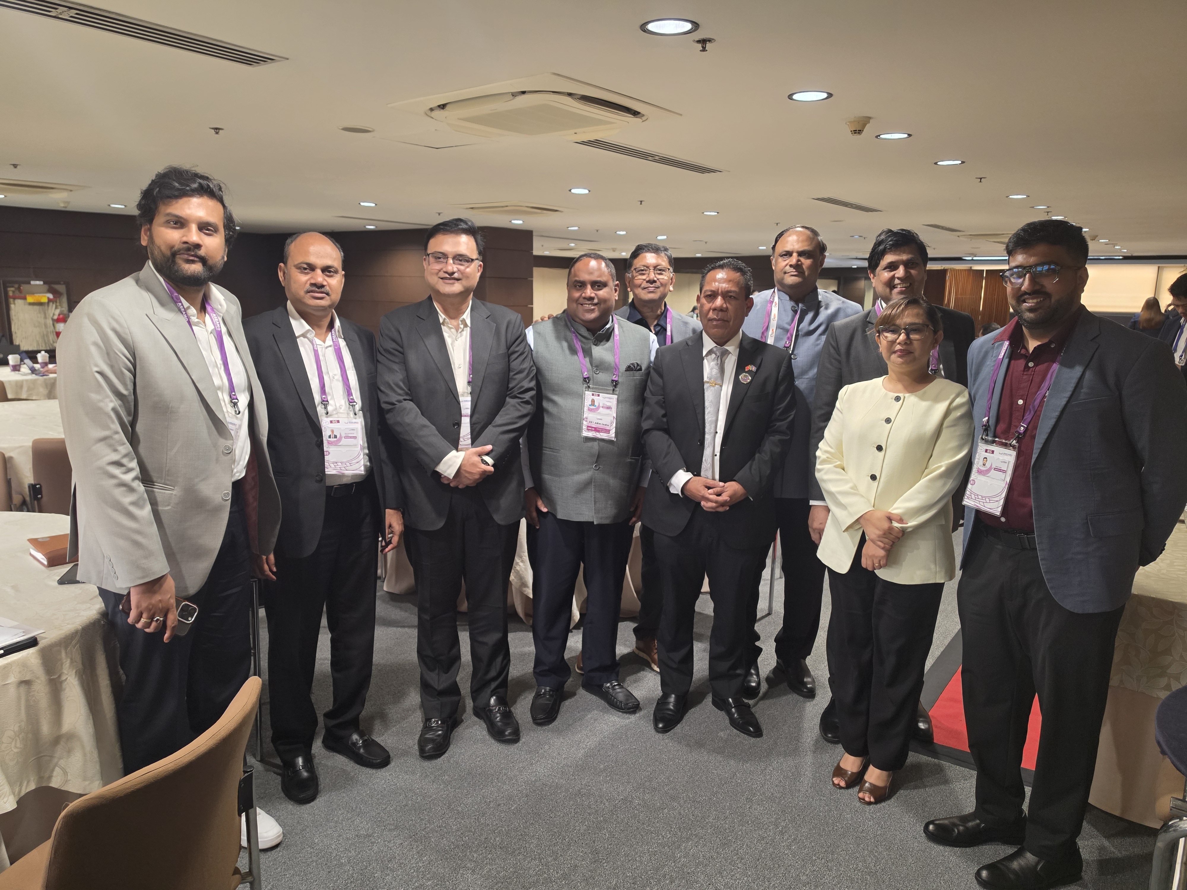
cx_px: 594
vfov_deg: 58.9
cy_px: 445
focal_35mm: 23
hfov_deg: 73.9
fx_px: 789
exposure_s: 1/120
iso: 250
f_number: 1.4
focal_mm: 6.5
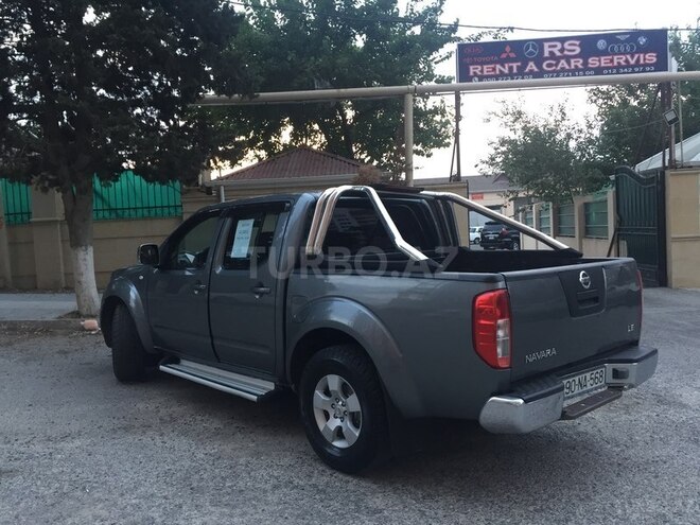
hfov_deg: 61.7
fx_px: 586
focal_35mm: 29
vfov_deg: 48.2
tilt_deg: -3.9
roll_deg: +1.6
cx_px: 350
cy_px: 262
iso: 125
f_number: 2.2
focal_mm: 4.15
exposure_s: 1/33
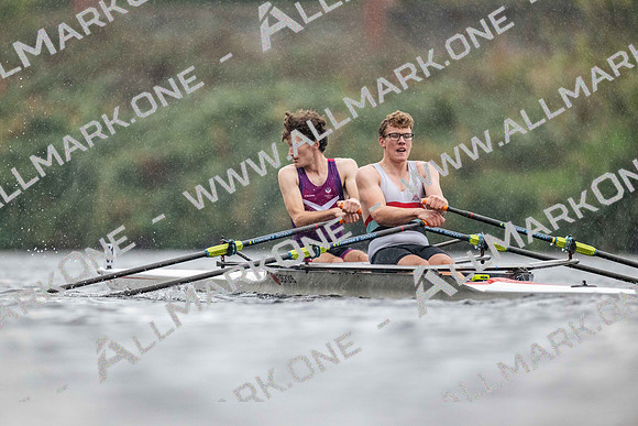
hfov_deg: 3.4
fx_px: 10635
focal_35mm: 600
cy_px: 213
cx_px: 319
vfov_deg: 2.3
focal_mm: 600
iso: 4500
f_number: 4
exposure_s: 1/2500
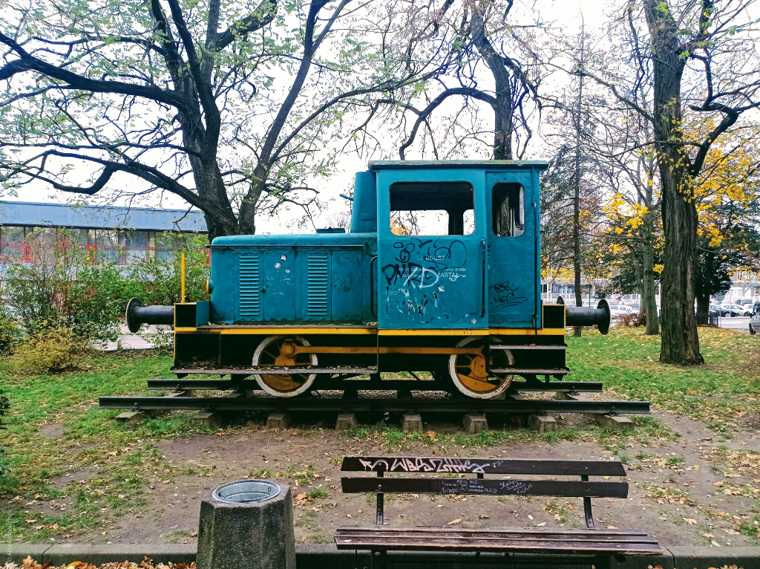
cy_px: 284
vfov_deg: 49.7
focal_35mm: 28
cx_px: 380
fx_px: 614
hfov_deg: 63.5
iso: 100
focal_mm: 4.7
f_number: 1.8
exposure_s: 1/166
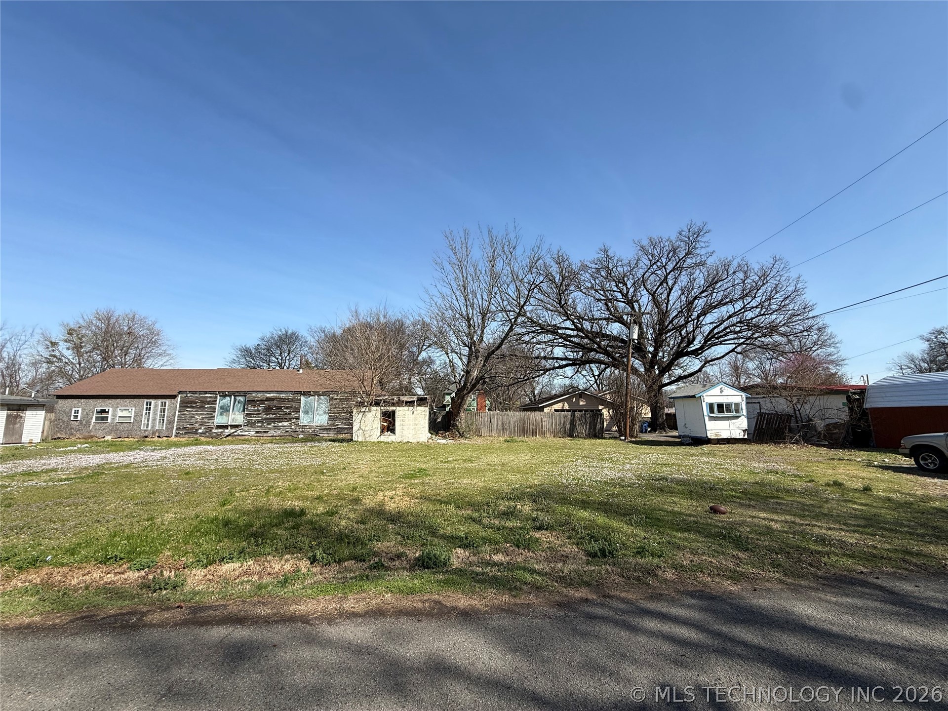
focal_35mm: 14
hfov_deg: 102.1
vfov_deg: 85.7
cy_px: 356
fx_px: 383
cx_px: 474
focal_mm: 2.22
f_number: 2.2
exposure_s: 1/1795
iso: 50
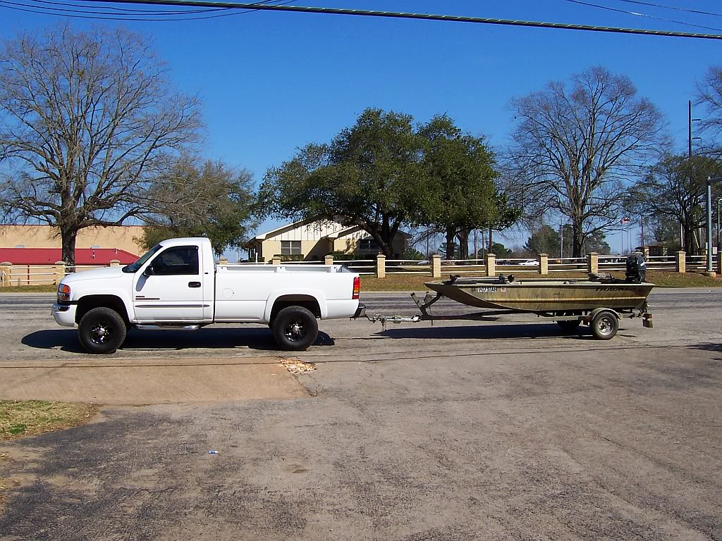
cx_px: 361
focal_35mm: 37
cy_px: 270
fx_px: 772
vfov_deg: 38.7
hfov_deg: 50.1
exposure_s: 1/750
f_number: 5.6
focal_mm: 5.6
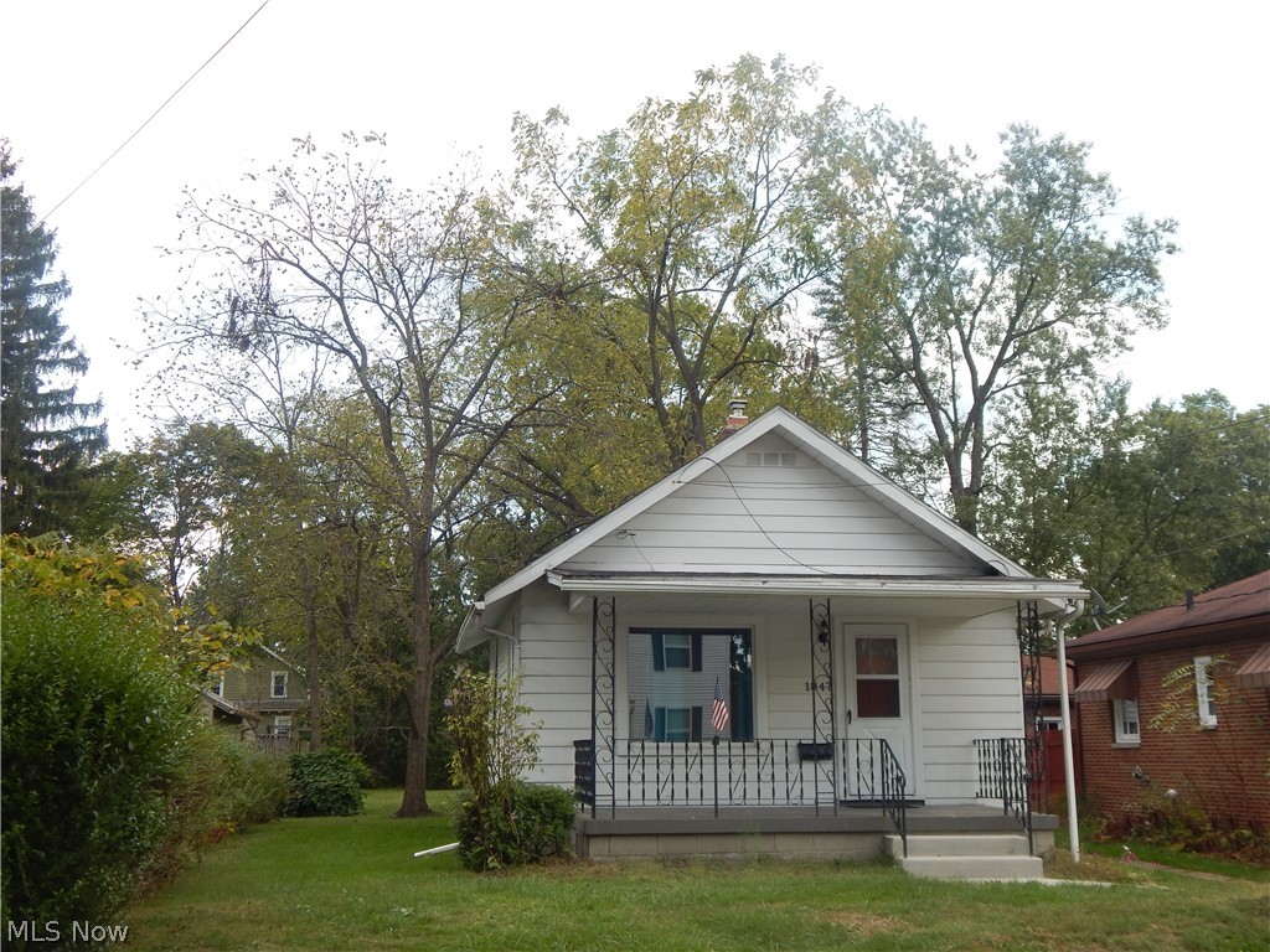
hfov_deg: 49.0
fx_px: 1394
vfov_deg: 37.7
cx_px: 635
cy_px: 476
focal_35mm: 38
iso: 125
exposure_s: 1/400
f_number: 3.4
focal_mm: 6.8
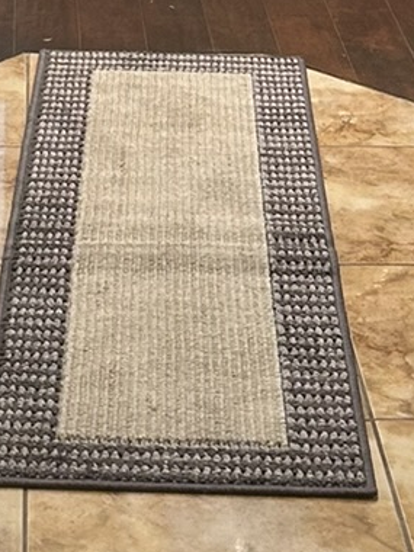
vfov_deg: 13.5
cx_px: 155
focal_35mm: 140
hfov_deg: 10.6
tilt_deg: -13.8
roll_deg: -1.7
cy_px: -195
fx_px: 2232
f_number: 1.5
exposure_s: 1/60
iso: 100
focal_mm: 5.7
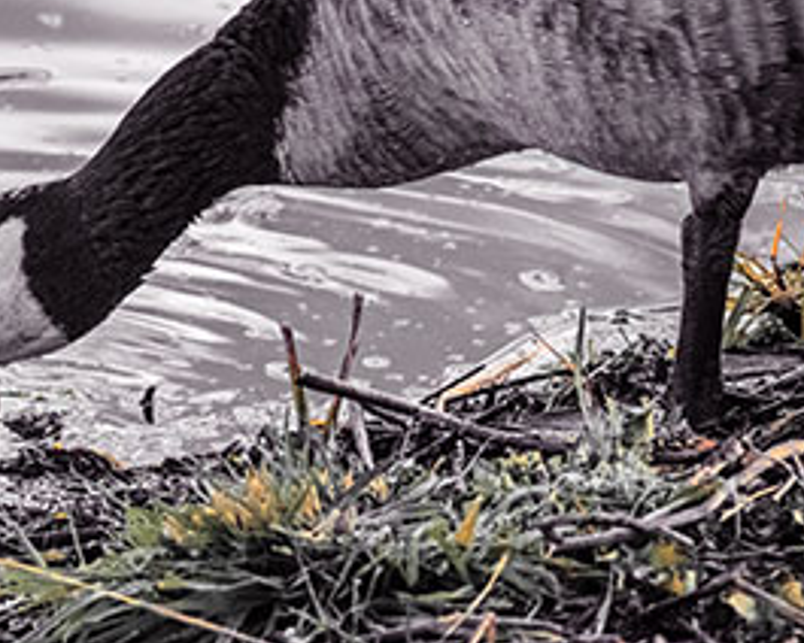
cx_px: 218
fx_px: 18560
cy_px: 262
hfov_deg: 2.5
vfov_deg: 2.0
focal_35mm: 780
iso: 5000
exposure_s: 1/1600
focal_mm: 440
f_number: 11
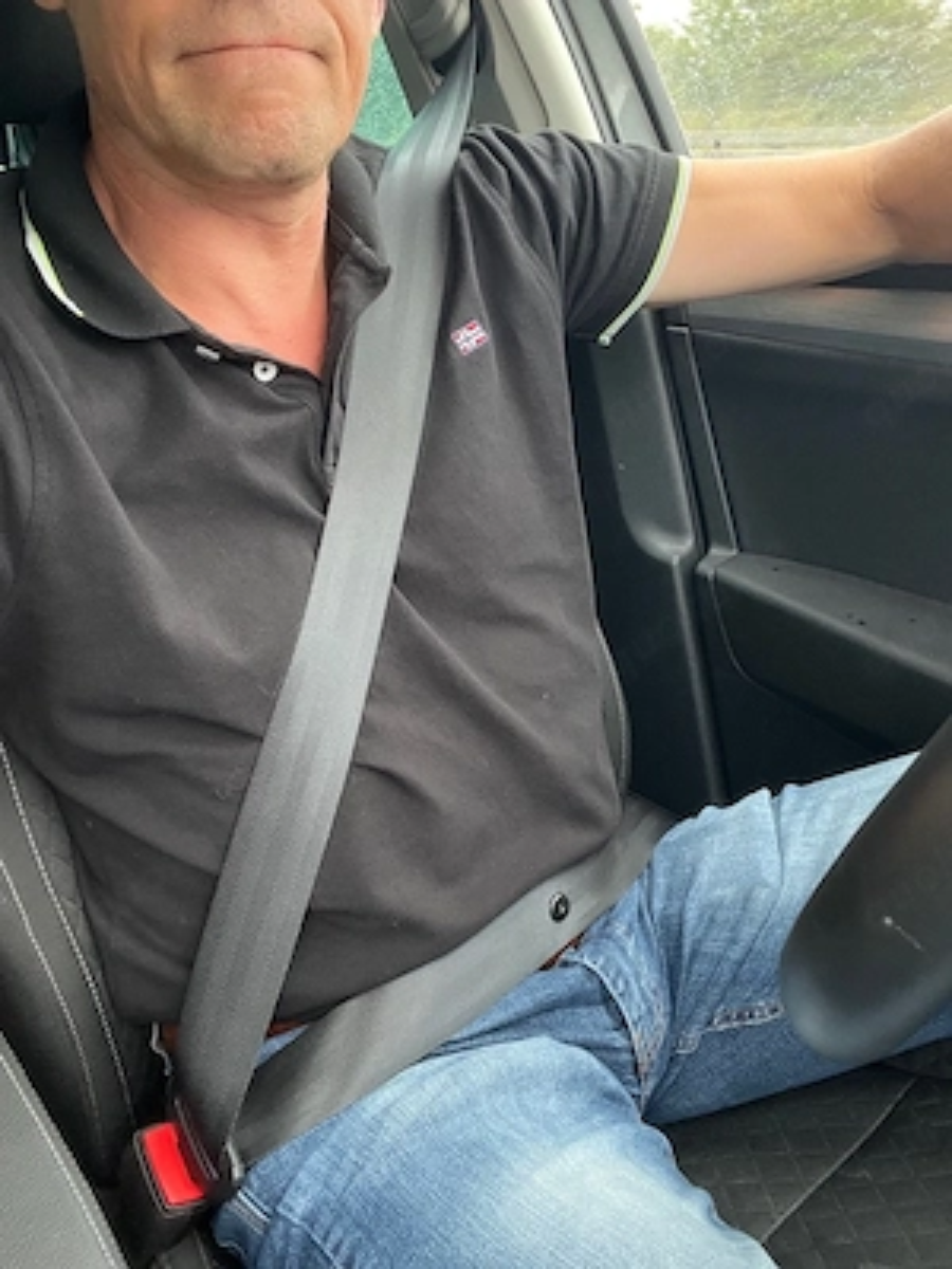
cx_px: 476
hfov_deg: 46.8
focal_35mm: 30
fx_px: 1100
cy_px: 634
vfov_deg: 60.0
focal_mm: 2.71
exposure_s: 1/101
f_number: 2.2
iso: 100
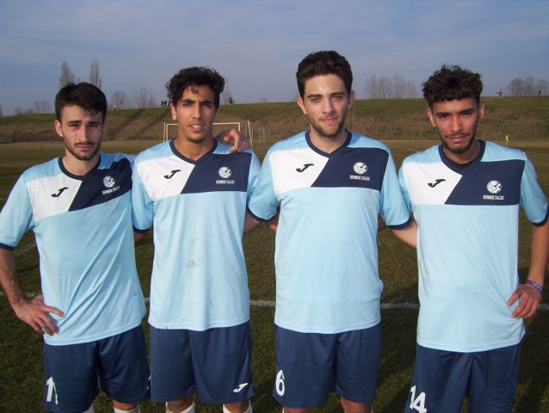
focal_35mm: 36
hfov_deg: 51.3
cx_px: 274
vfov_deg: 39.7
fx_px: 572
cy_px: 206
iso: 80
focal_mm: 6
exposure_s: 1/800
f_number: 4.8
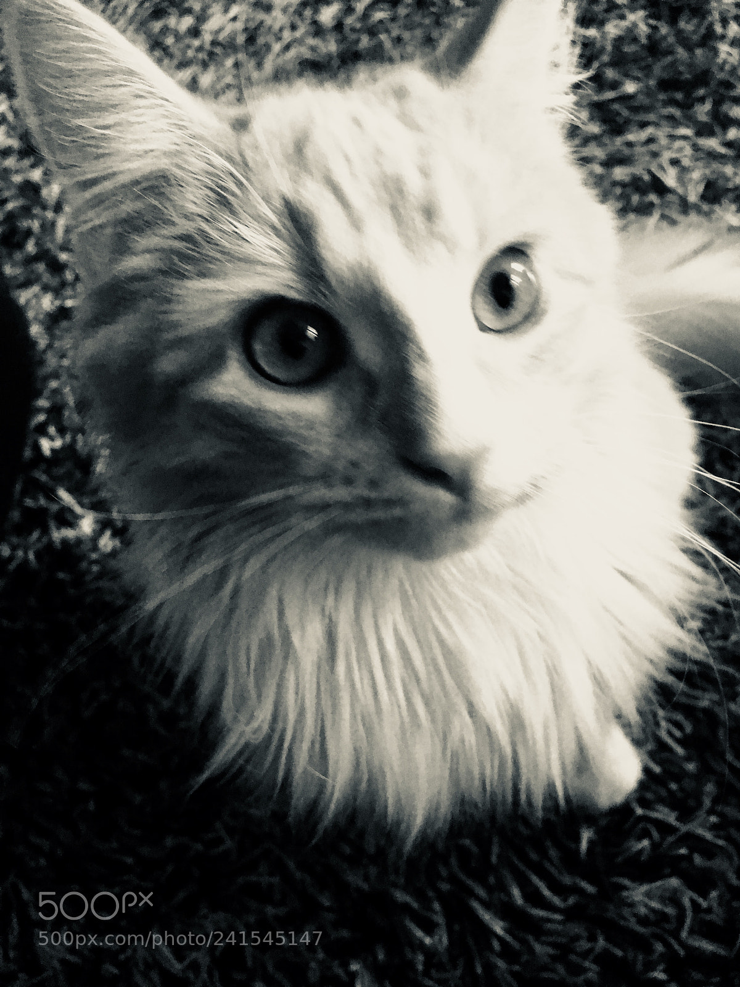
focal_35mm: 29
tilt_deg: -56.5
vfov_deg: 61.7
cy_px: 494
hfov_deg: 48.2
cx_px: 370
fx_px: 827
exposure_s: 1/17
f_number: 2.2
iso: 200
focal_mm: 4.15
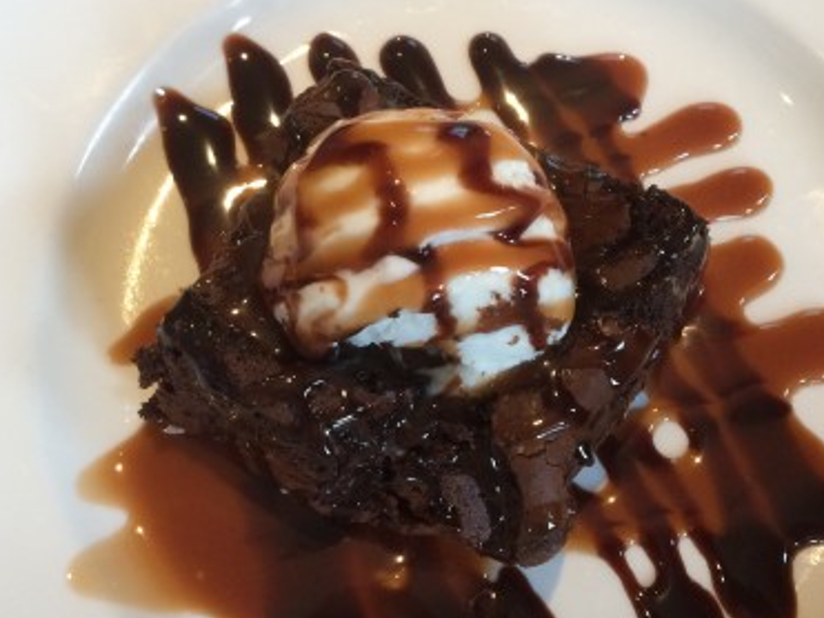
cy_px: 280
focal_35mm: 50
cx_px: 369
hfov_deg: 38.2
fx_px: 1190
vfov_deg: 29.1
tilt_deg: -71.4
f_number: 2.2
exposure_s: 1/30
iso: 160
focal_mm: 4.15
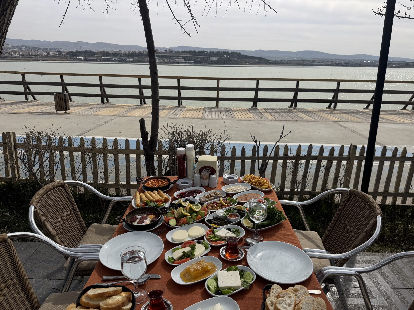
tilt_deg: -15.3
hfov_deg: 71.6
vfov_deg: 56.8
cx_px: 207
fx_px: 287
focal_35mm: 24
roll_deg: -1.1
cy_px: 155
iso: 80
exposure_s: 1/6410
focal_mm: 6.76
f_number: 1.78
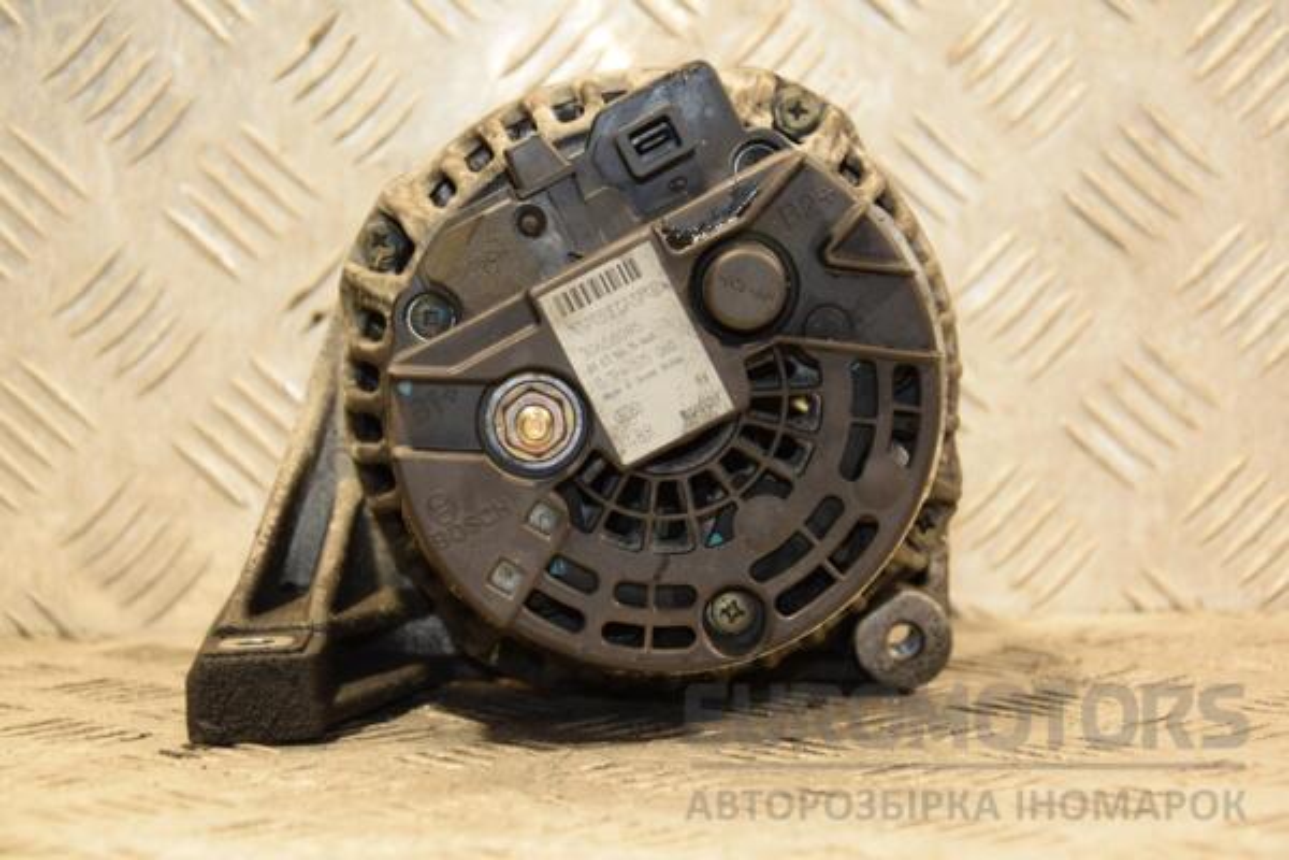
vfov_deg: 14.7
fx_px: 3330
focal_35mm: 93
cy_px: 430
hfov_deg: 21.9
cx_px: 644
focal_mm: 62
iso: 800
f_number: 5.3
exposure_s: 1/80
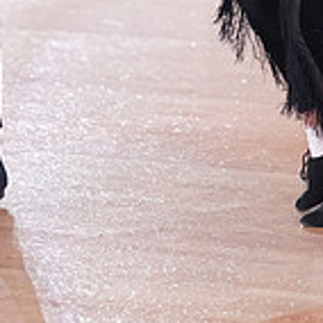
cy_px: -300
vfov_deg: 3.0
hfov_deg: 3.0
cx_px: 78
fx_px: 6176
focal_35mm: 585
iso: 2500
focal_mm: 168
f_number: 2.8
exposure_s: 1/500
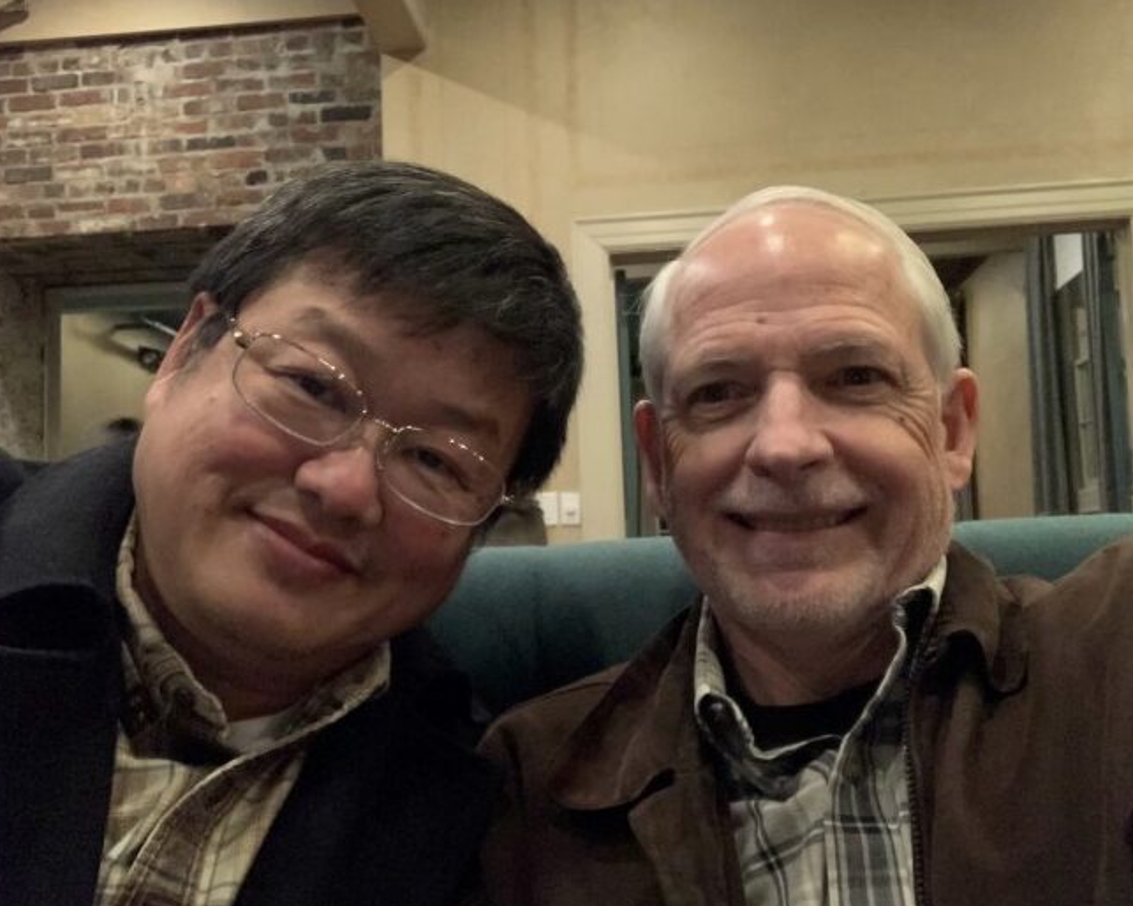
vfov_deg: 43.3
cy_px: 461
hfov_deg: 52.9
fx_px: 1140
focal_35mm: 34
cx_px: 567
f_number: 2.2
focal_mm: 2.87
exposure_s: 1/15
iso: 1600
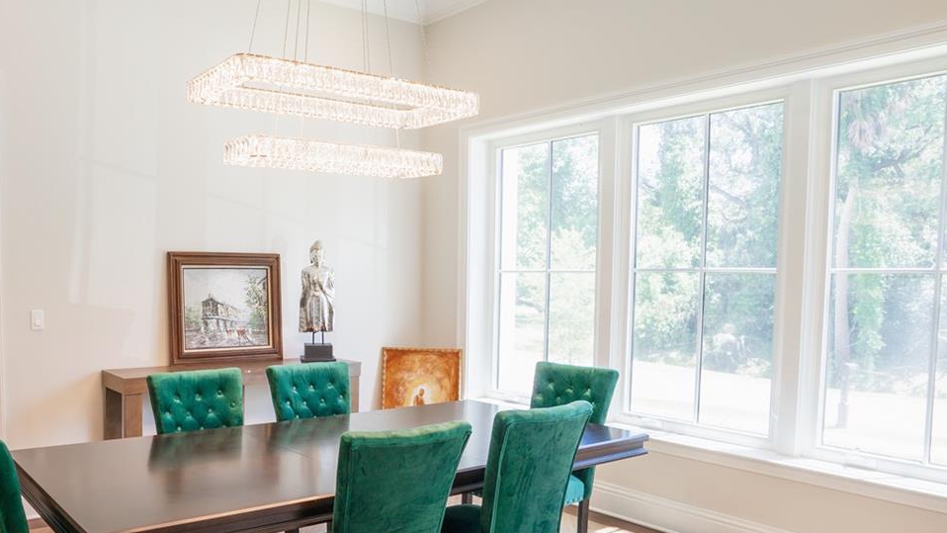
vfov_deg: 41.3
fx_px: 703
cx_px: 288
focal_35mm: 28
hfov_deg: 65.4
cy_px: 323
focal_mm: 16
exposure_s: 1/60
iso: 200
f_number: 4
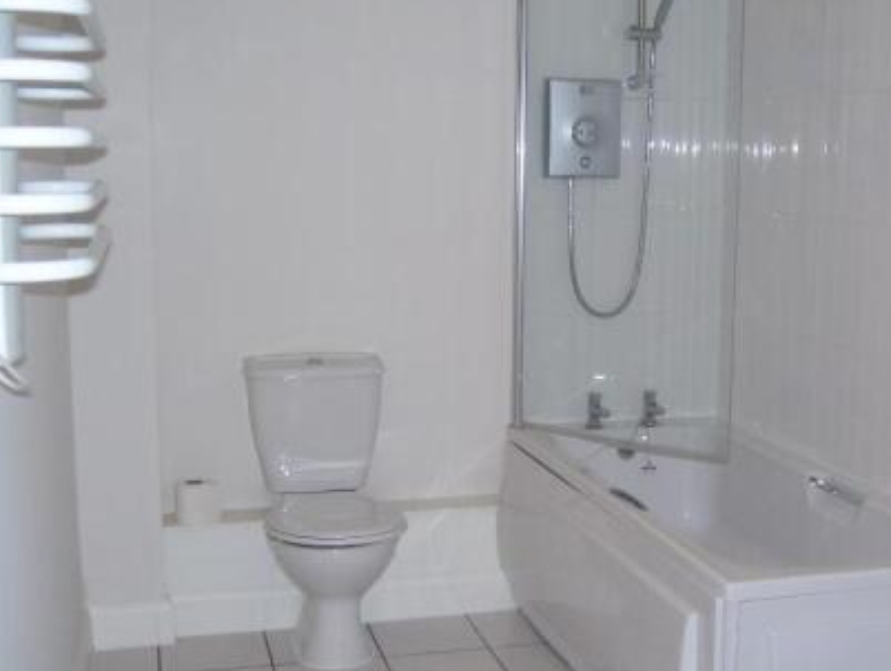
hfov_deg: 36.5
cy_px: 393
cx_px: 572
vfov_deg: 28.1
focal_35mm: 52
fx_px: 1341
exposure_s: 1/60
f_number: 2.7
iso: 80
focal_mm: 6
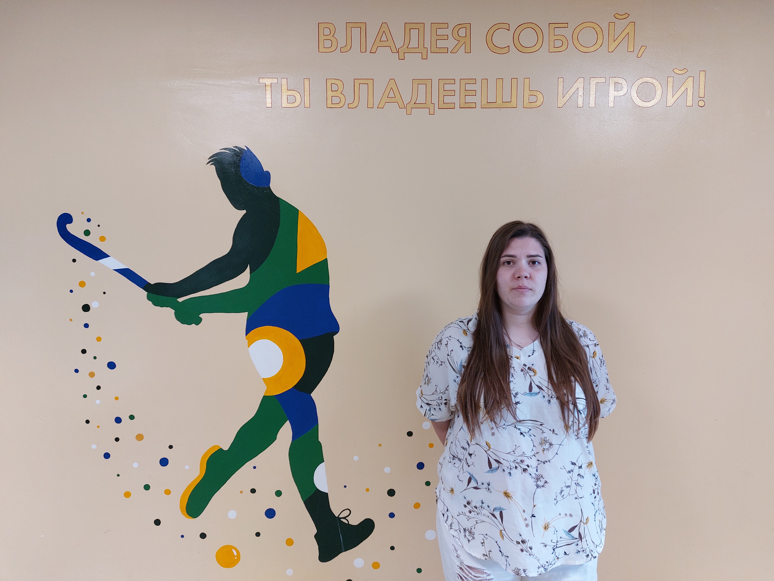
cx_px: 387
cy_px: 290
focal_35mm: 24
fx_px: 537
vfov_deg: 56.8
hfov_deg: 71.6
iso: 250
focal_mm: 5.23
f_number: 1.8
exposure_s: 1/50
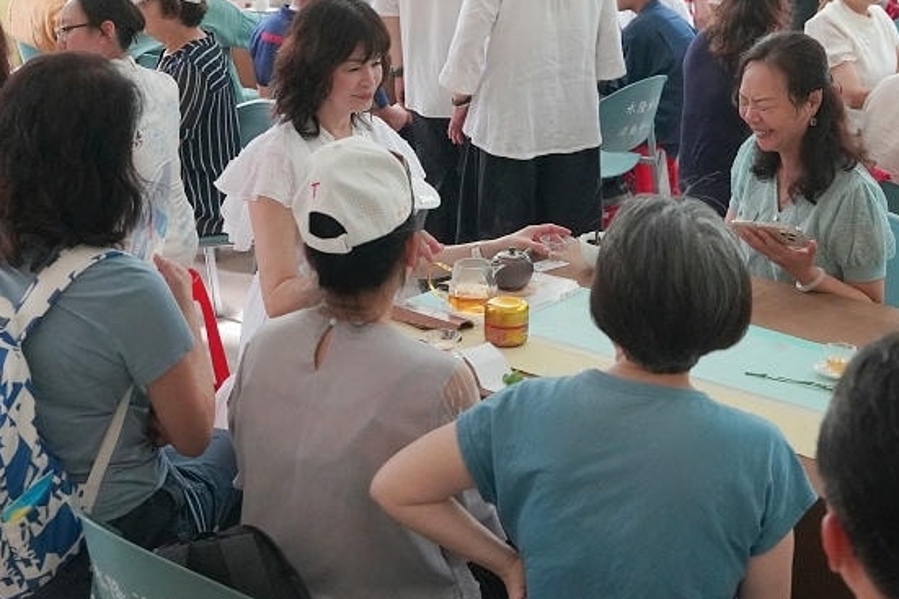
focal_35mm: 61
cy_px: 49
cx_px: 517
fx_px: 1523
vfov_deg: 21.7
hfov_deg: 32.8
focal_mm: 28
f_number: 4
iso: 4000
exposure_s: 1/160
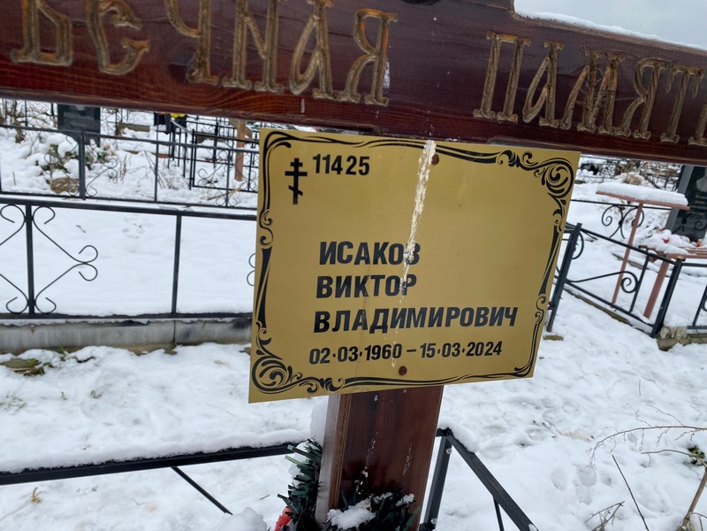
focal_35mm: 26
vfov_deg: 53.1
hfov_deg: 67.3
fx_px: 531
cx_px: 354
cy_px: 266
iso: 32
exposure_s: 1/246
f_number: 1.8
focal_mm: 4.25
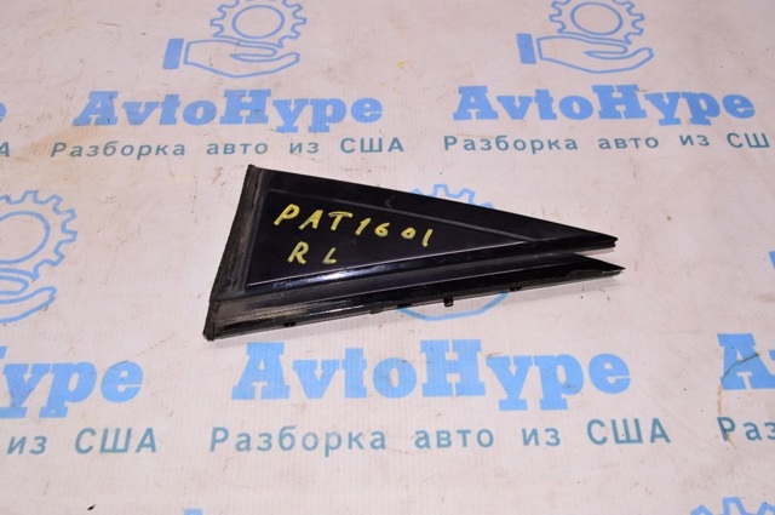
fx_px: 742
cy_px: 258
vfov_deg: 38.3
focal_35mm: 34
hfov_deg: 55.2
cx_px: 388
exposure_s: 1/160
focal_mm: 23
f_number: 8
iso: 1600
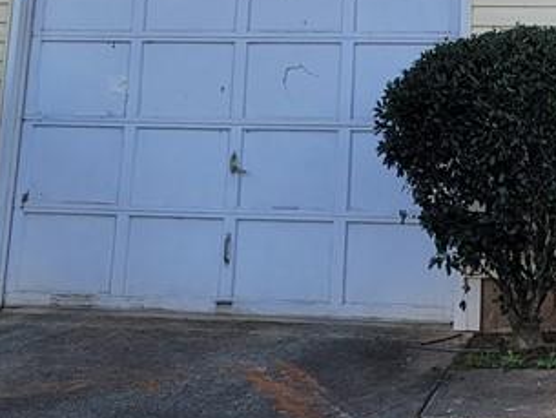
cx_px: 450
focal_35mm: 84
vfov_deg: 15.9
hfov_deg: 22.9
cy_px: -232
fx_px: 1350
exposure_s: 1/191
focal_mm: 7
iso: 20
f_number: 1.8
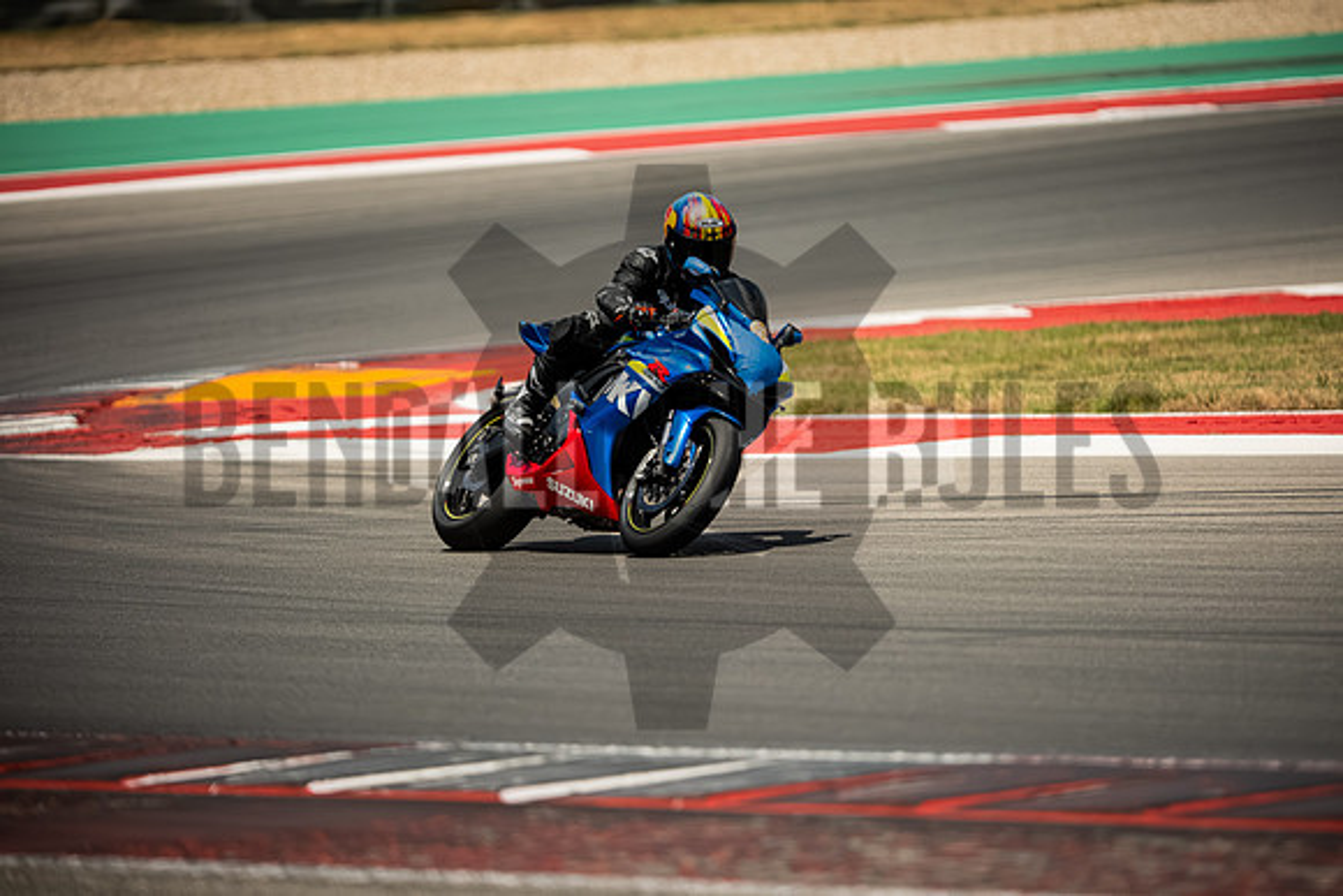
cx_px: 672
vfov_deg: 4.6
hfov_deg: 6.9
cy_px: 448
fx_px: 11194
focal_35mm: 300
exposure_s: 1/2000
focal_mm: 200
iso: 1600
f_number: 2
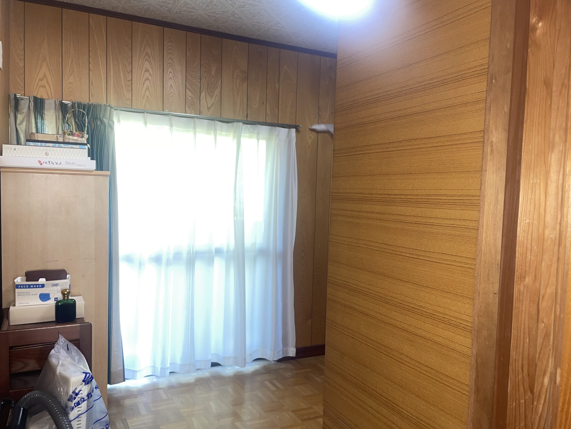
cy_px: 214
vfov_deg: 49.7
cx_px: 286
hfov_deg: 63.4
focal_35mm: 28
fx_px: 462
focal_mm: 4.2
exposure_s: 1/19
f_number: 1.6
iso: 64
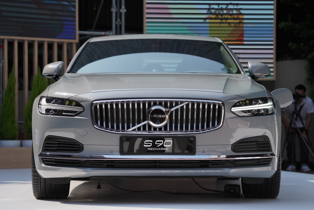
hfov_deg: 18.1
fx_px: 986
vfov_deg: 12.1
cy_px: 105
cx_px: 157
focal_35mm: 113
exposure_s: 1/3200
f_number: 4
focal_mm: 113
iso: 320
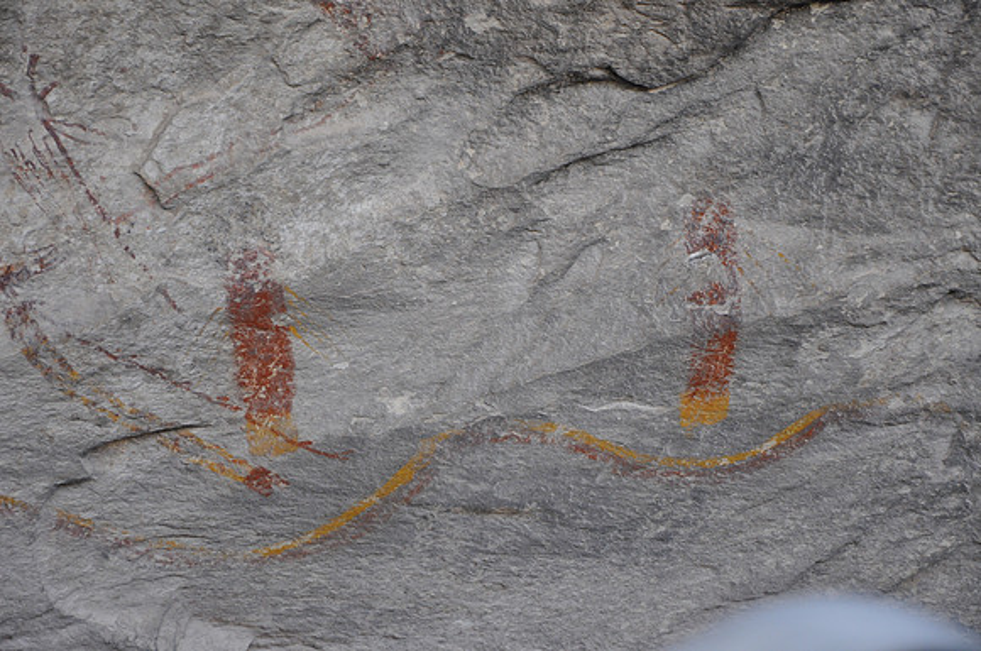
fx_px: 3061
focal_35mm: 112
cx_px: 490
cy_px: 326
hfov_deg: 18.2
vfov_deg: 12.1
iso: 640
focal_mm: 75
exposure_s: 1/60
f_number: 5.3
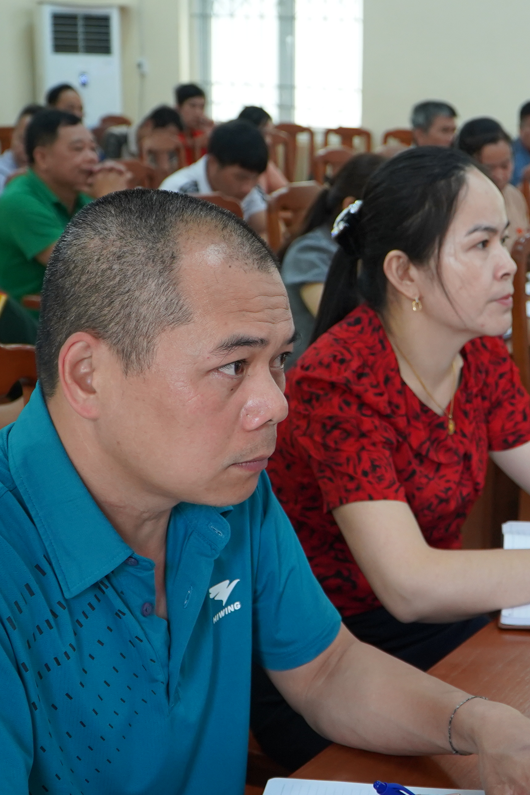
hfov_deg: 23.5
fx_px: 1237
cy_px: 397
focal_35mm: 56
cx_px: 489
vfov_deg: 35.6
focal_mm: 25
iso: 1250
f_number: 4
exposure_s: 1/160
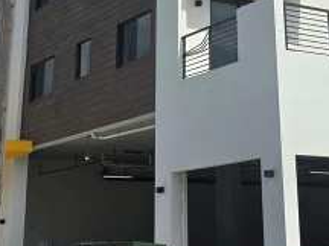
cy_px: -59
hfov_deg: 22.9
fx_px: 808
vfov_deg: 16.5
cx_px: 213
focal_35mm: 85
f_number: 1.7
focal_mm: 6.3
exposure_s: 1/1449
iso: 12
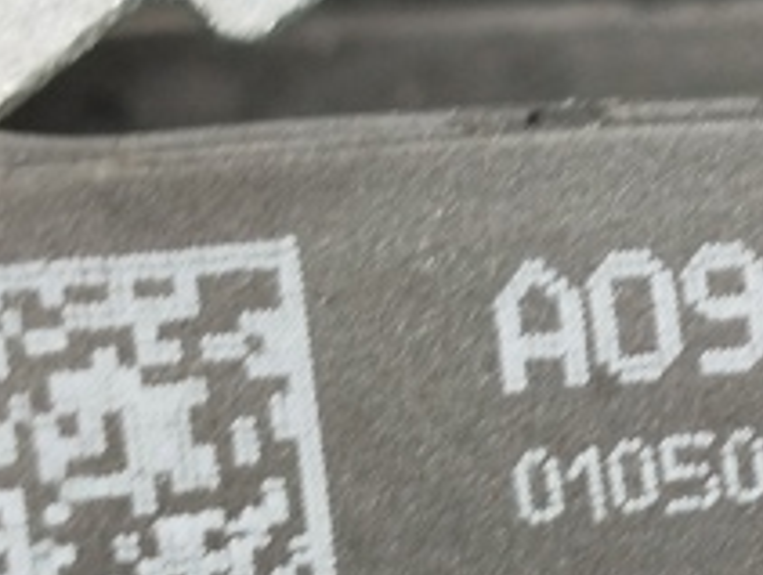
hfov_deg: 9.0
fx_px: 4813
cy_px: 329
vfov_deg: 6.8
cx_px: 824
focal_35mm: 218
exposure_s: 1/33
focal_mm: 5.31
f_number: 1.7
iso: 125
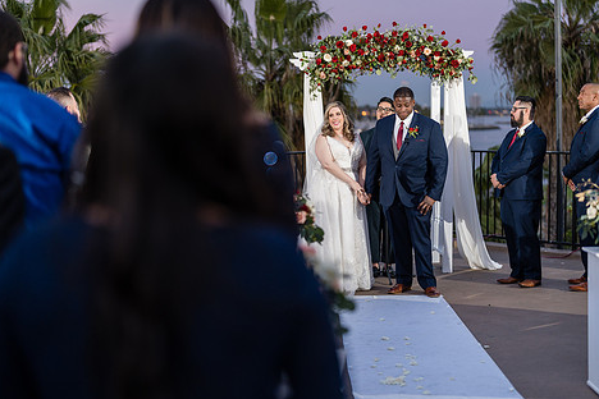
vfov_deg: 21.9
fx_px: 1032
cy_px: 184
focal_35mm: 62
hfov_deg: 32.4
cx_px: 285
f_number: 1.2
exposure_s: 1/250
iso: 250
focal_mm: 50
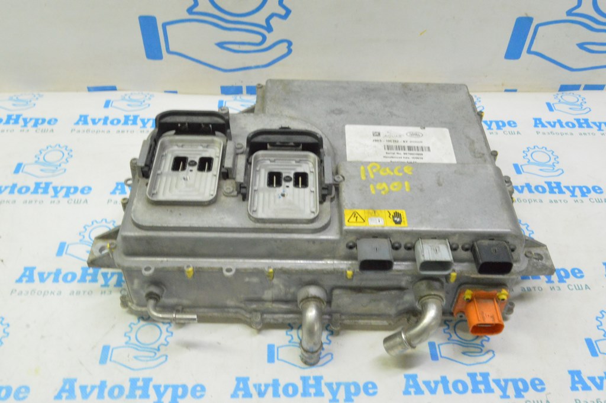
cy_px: 202
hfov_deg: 55.1
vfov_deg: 38.3
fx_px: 580
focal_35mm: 34
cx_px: 303
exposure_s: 1/20
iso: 6400
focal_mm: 23
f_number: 20
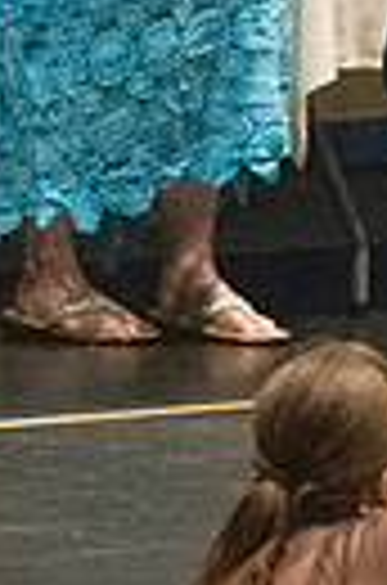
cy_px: -256
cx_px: 263
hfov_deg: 2.5
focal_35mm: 543
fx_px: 8802
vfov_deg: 3.8
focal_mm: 105
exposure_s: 1/400
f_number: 3.2
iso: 10000
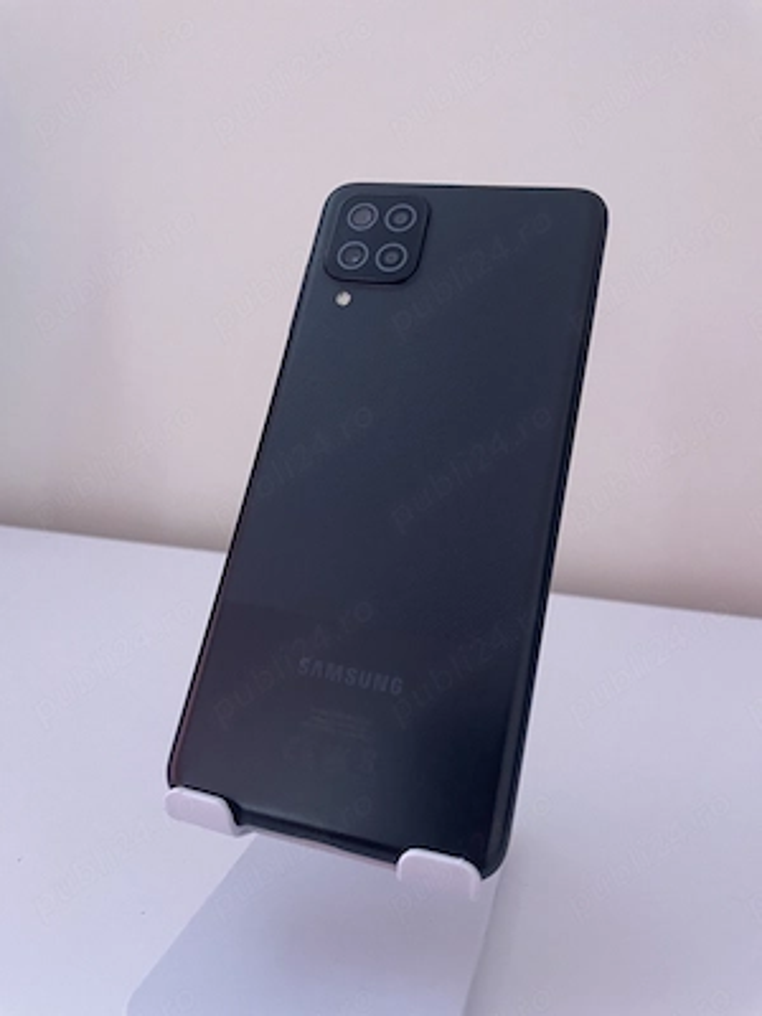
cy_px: 508
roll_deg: -5.4
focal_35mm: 26
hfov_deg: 53.1
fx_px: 763
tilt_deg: -11.3
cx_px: 381
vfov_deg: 67.3
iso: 400
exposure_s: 1/60
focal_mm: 4.2
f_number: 1.6
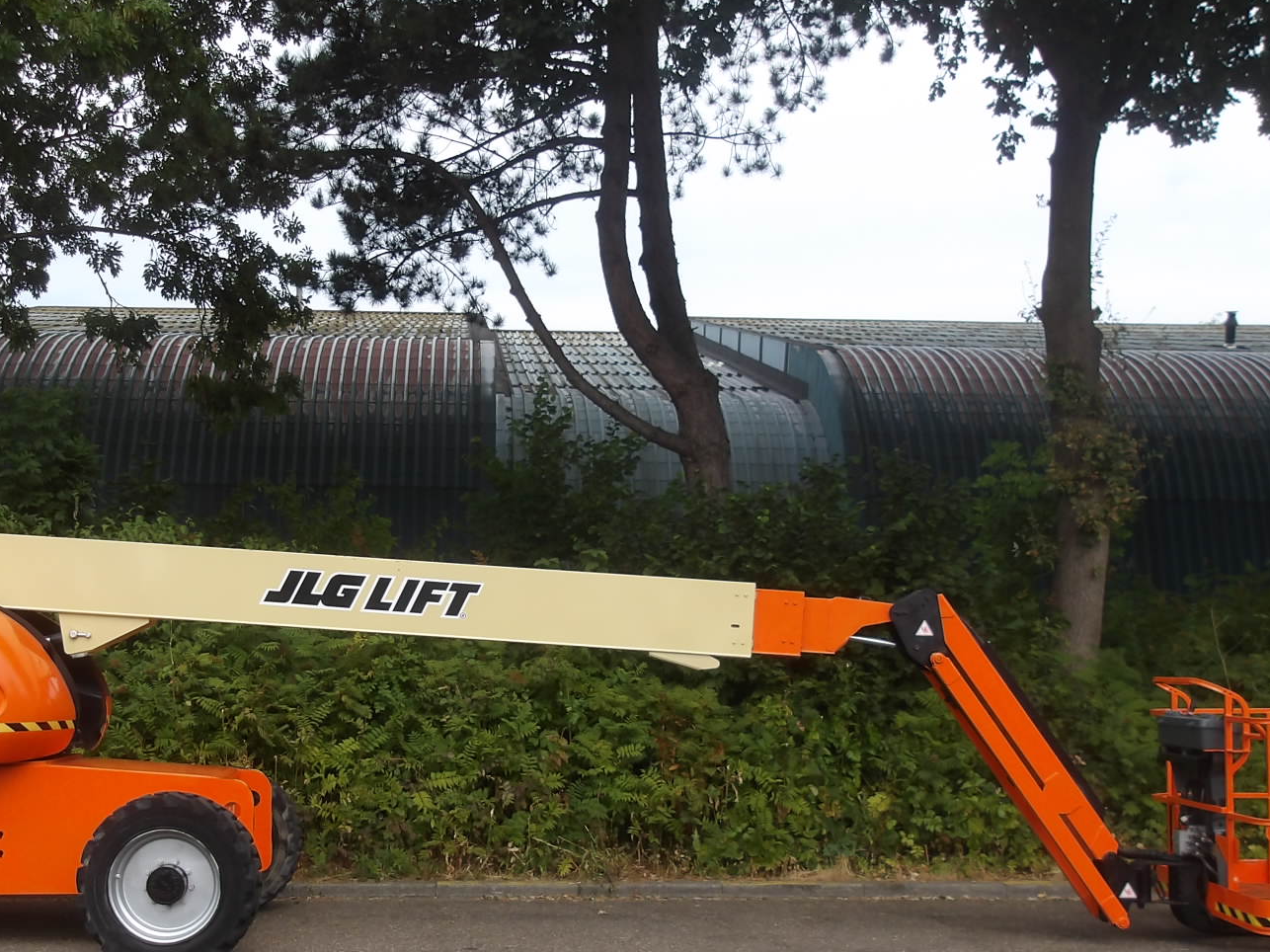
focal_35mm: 43
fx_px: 1577
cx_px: 486
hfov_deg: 43.6
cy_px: 644
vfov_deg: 33.3
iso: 100
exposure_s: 1/639
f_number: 3
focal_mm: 4.9
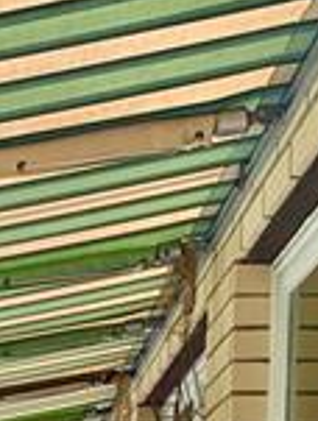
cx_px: -47
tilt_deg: -4.3
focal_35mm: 103
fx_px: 1256
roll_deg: -0.3
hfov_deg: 14.1
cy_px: 756
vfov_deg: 16.1
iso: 32
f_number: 1.8
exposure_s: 1/122
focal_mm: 4.25
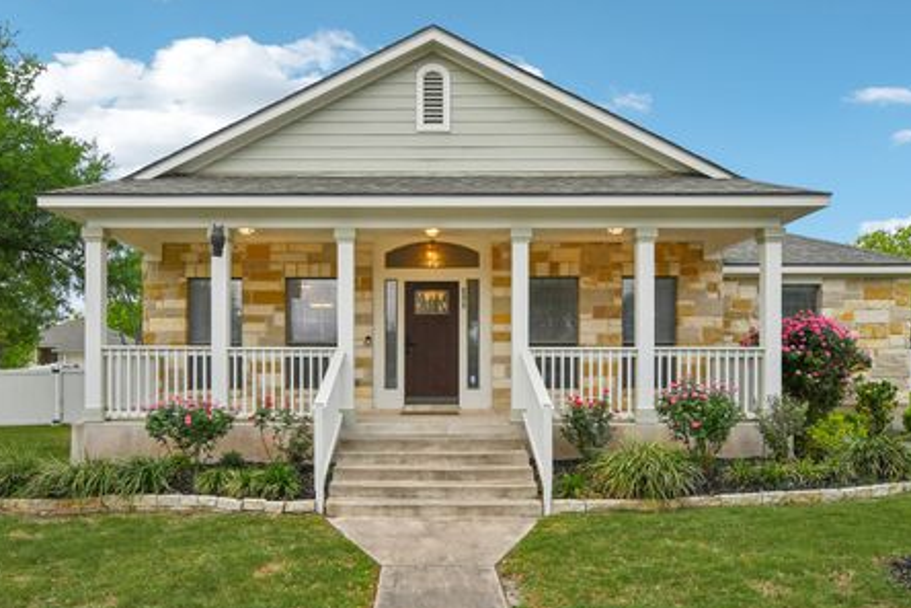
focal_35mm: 27
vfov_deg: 47.9
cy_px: 291
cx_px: 433
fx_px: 683
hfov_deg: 67.3
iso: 400
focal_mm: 16
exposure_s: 1/200
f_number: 8
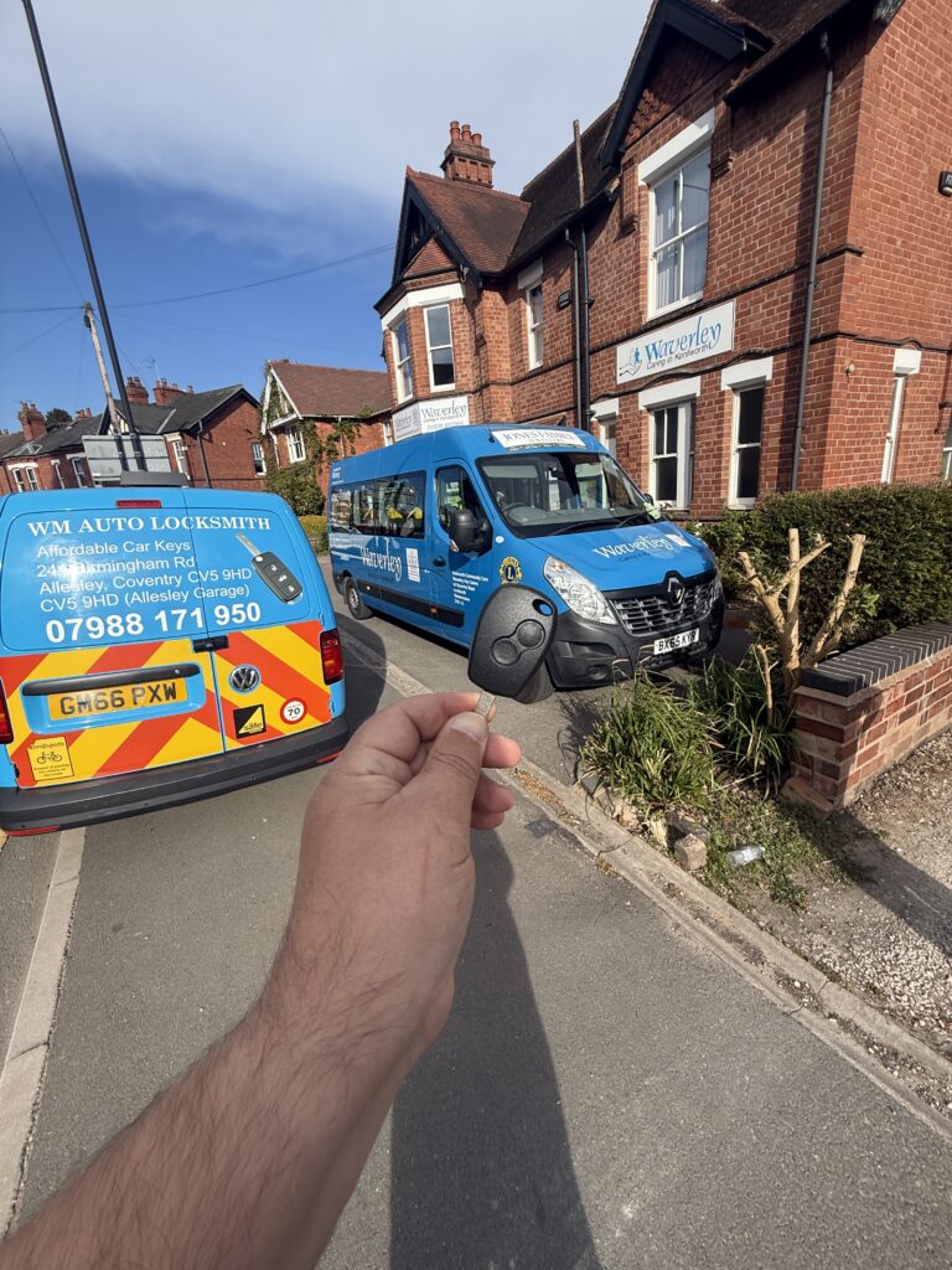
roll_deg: +3.2
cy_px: 635
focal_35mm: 14
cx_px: 476
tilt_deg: -13.5
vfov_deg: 102.1
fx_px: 513
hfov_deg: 85.7
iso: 64
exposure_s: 1/1613
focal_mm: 2.22
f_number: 2.2
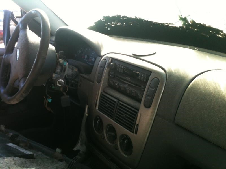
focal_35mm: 35
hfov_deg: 52.6
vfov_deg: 40.7
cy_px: 84
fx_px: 229
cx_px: 113
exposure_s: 1/144
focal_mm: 3.85
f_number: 2.8
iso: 64
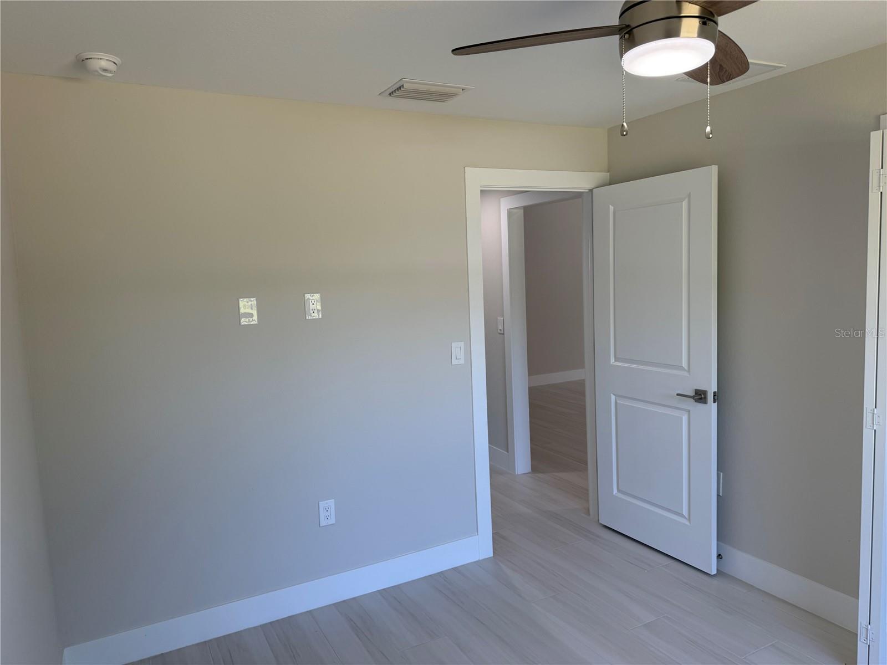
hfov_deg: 71.6
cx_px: 444
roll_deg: +0.8
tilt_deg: -5.5
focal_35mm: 24
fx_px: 615
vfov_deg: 56.8
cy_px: 332
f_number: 1.78
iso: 80
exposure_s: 1/177
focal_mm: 6.76
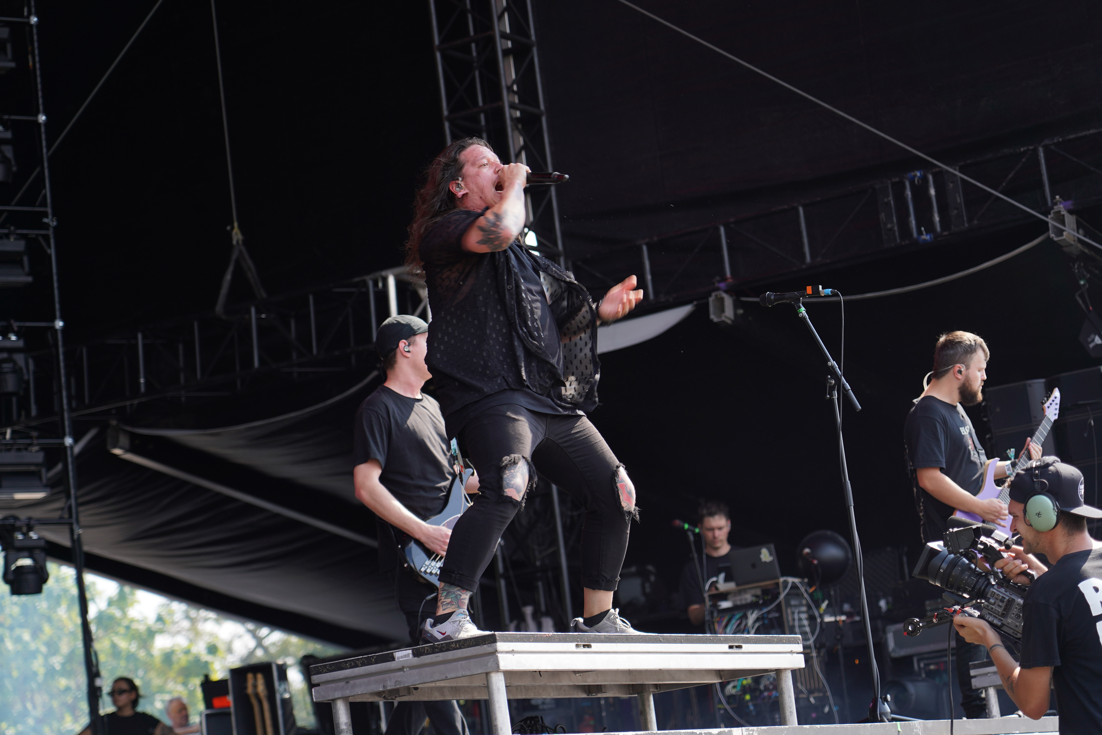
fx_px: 3214
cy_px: 368
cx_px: 551
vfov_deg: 13.0
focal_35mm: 105
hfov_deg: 19.5
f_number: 4.5
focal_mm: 105
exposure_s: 1/250
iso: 100
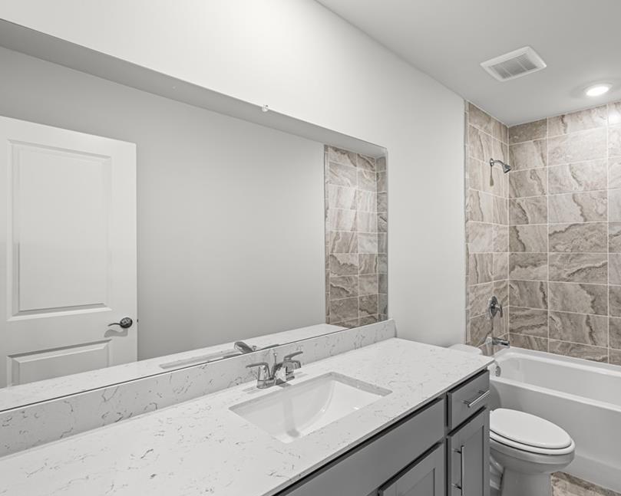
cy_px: 243
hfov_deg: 82.2
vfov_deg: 70.8
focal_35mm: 19
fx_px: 349
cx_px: 375
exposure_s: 1/4
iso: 200
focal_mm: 16
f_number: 8
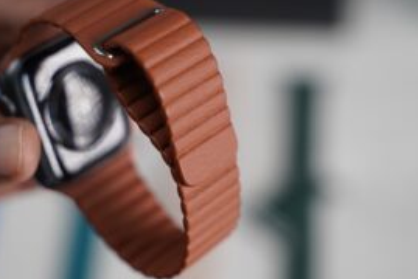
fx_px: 1104
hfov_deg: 21.4
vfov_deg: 14.4
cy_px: 126
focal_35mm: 95
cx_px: 141
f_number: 3.5
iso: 1250
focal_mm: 64
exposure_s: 1/125
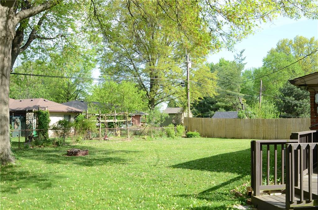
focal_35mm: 36
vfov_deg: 36.7
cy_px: 105
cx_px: 159
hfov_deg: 53.3
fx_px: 317
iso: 125
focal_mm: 24
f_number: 6.3
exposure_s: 1/200
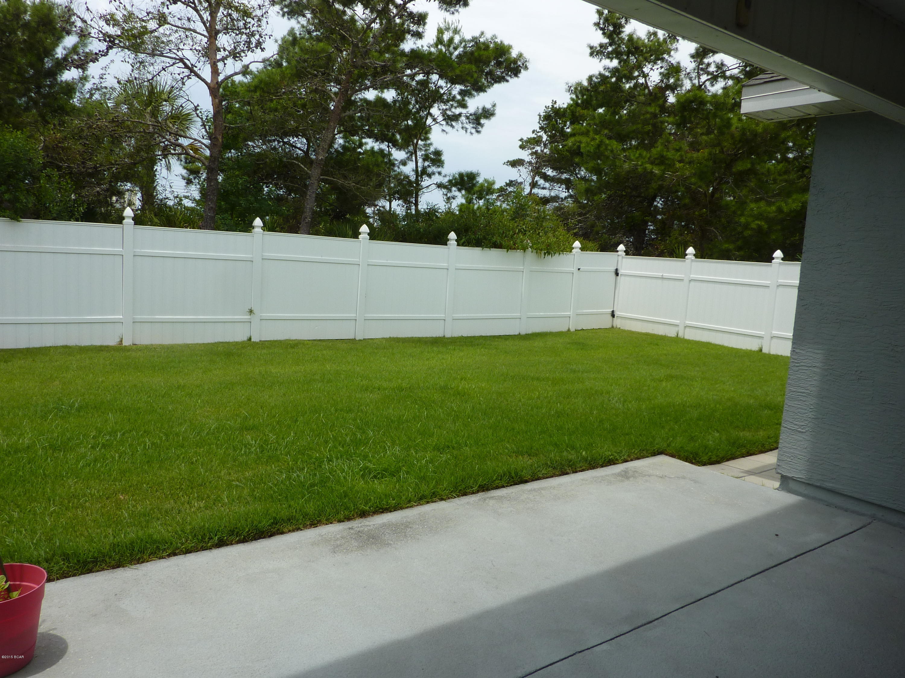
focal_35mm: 25
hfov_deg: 69.4
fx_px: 654
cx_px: 452
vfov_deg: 54.9
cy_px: 339
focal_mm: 4.1
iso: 80
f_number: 5
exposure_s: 1/400
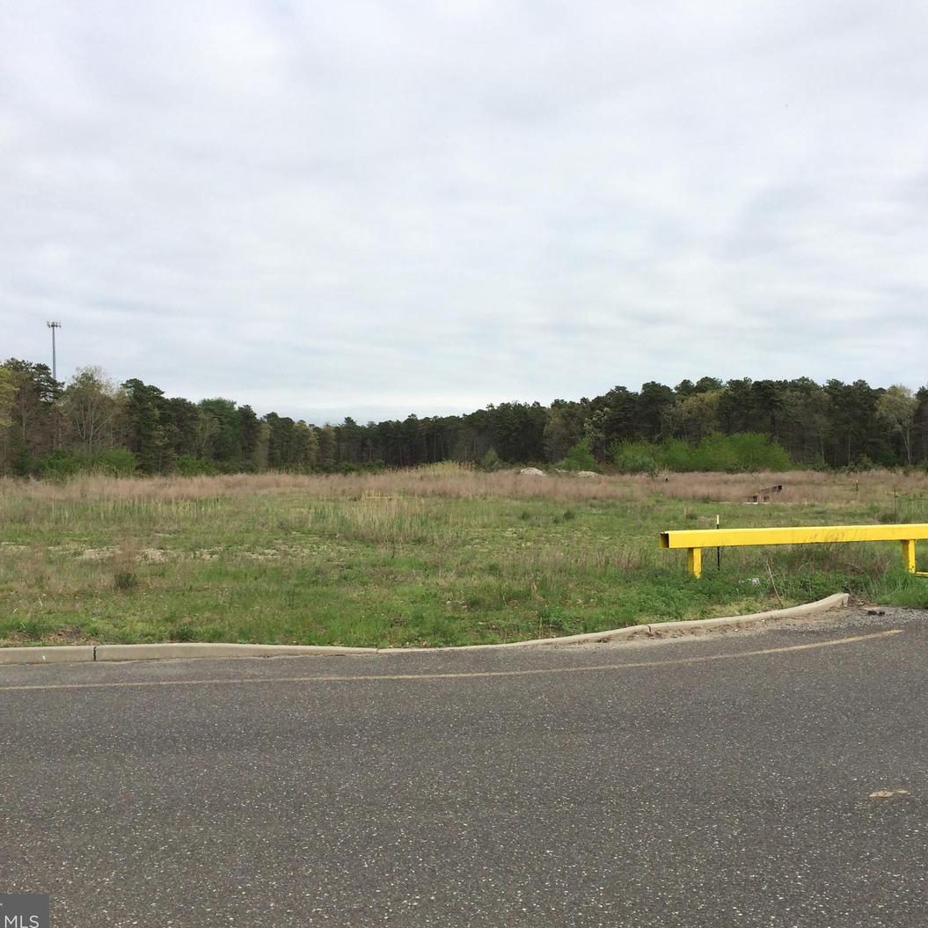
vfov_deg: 47.2
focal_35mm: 35
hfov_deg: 47.1
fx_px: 1062
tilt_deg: -1.4
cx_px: 528
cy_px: 470
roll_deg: -0.3
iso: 32
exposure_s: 1/2053
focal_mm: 4.15
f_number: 2.2
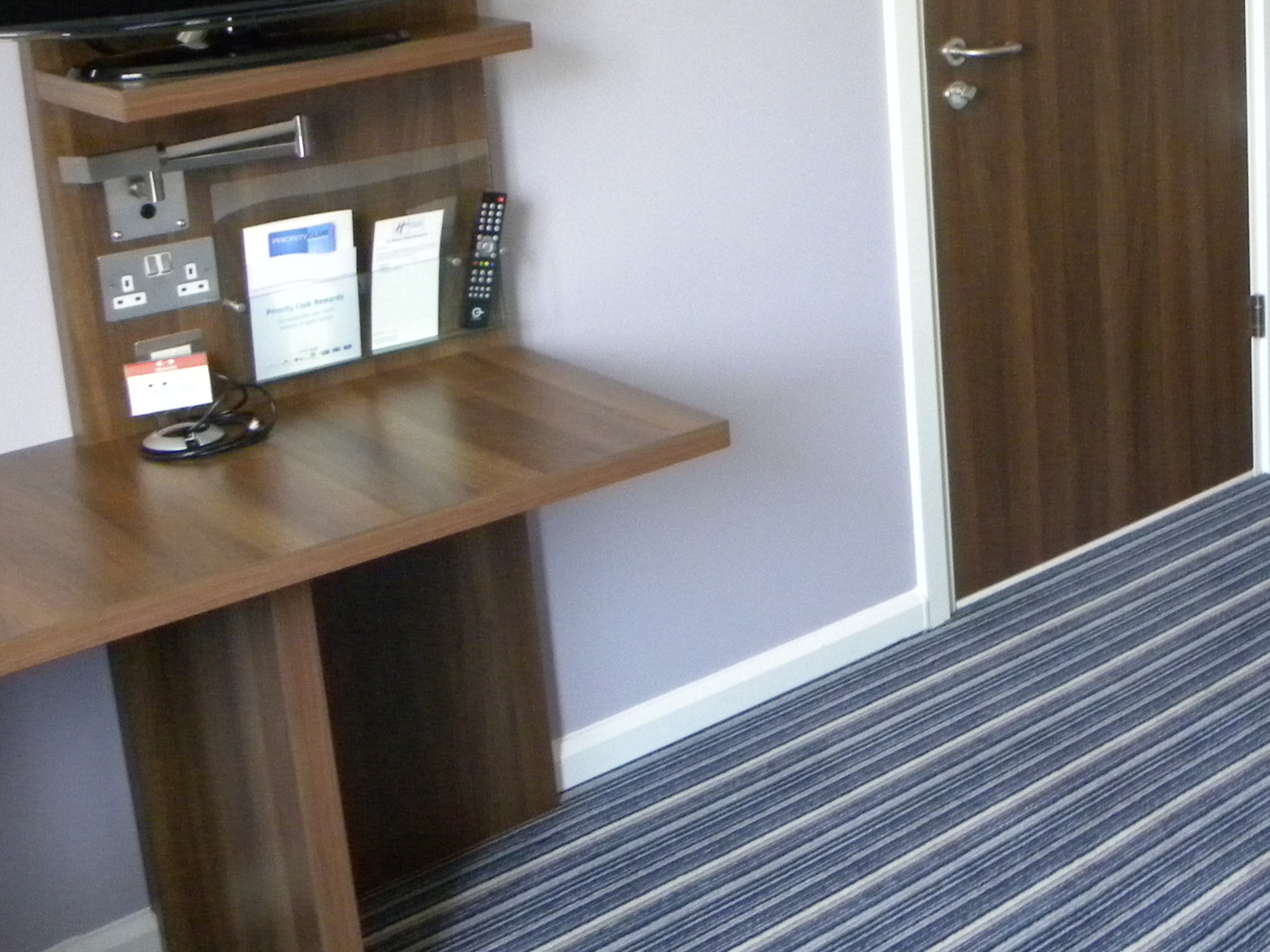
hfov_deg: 35.0
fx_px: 1871
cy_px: 166
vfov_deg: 27.9
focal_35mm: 51
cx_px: 1177
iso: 400
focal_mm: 4.6
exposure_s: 1/12.4
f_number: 2.8
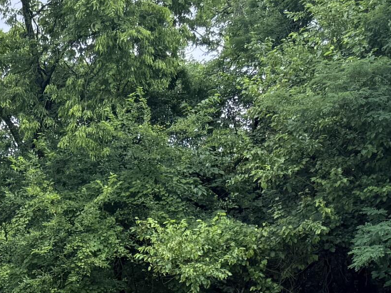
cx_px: -219
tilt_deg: -9.4
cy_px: 369
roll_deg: +0.3
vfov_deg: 15.7
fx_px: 1017
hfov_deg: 18.8
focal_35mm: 90
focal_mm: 6.76
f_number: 1.78
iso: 100
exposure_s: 1/840
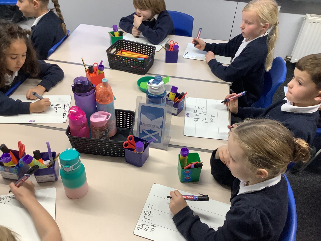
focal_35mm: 31
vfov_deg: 45.4
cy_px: 120
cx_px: 160
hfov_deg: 58.4
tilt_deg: -43.1
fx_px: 287
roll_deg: -3.1
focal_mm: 3.3
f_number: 2.4
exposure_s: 1/60
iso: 125
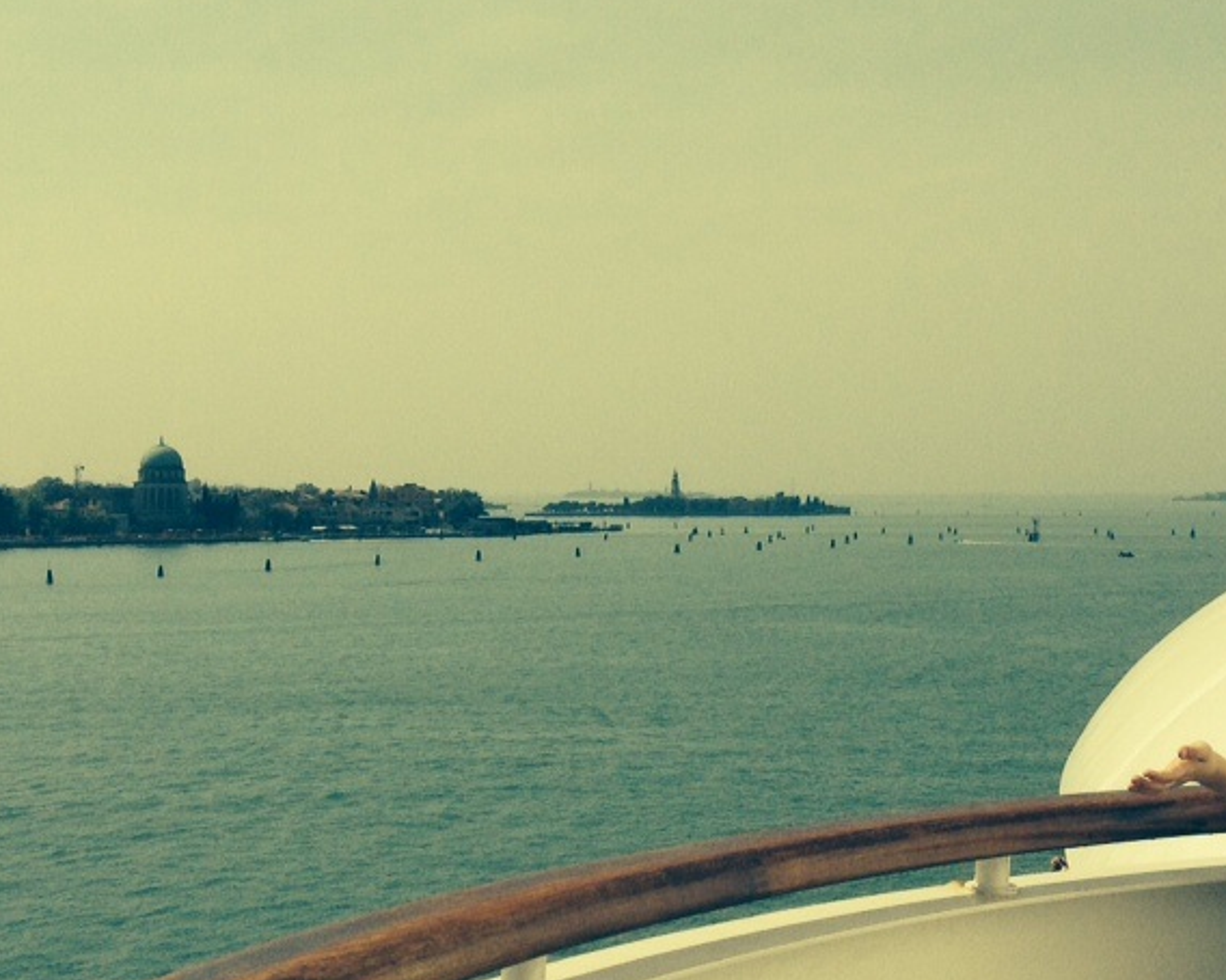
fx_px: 2793
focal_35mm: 77
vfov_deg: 19.9
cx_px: 773
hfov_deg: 24.7
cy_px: 522
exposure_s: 1/6135
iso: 50
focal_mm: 4.28
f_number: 2.4
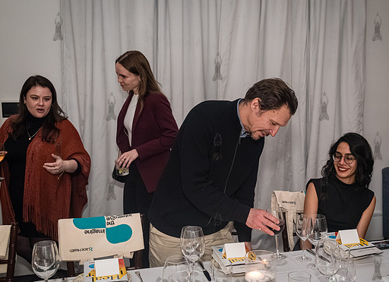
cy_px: 146
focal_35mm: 42
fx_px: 466
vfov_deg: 33.6
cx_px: 230
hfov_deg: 45.1
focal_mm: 35
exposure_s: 1/320
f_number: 4.5
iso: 6400
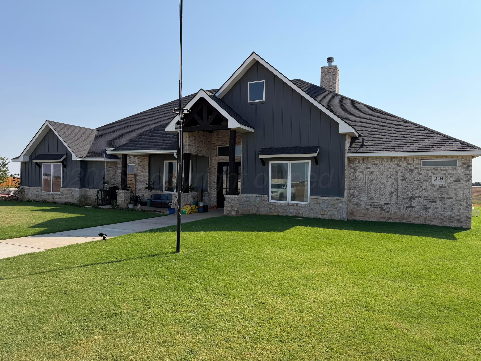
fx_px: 333
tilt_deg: -0.2
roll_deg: -0.3
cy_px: 180
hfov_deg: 71.6
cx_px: 240
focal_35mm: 24
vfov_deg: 56.8
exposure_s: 1/5714
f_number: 1.78
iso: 100
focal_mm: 6.76
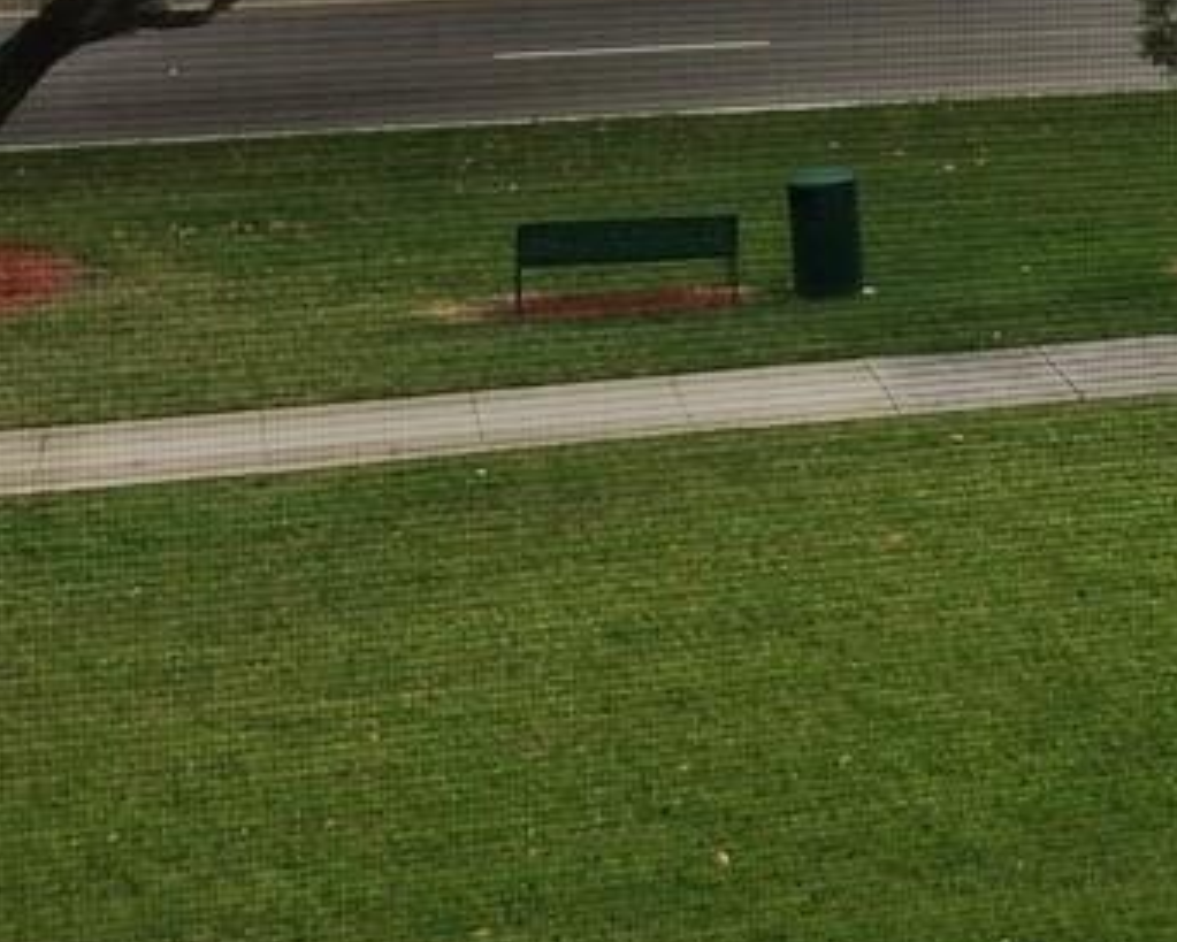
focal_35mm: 85
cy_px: -331
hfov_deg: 21.6
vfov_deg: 16.9
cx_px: 1212
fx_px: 2962
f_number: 2.2
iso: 32
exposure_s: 1/1026
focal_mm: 4.15
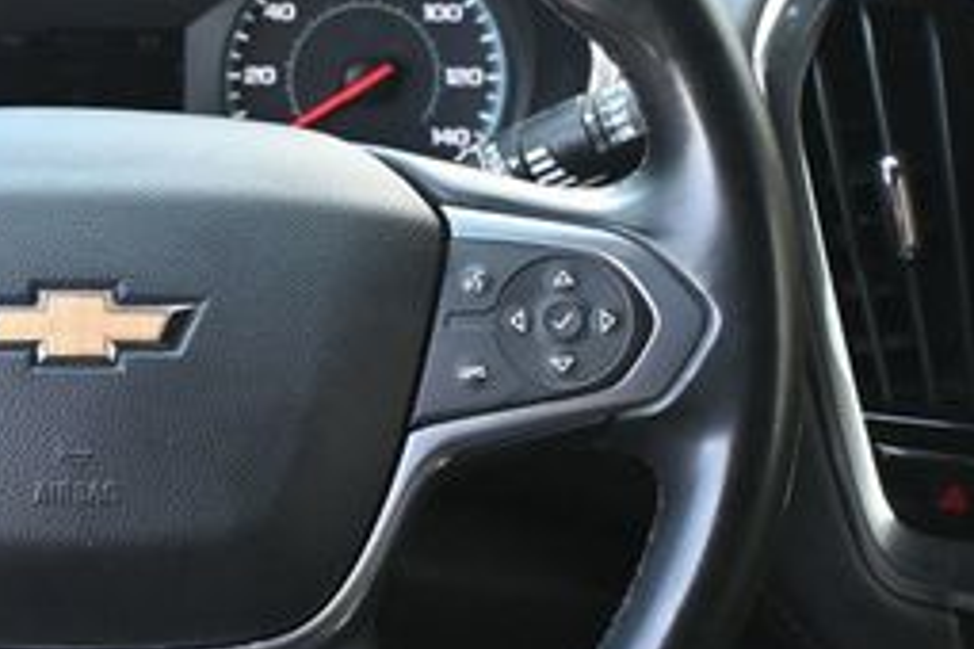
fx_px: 2702
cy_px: 351
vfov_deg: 13.7
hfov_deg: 20.0
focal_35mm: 100
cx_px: 73
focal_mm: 26.5
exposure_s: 1/125
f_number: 4.5
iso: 1000
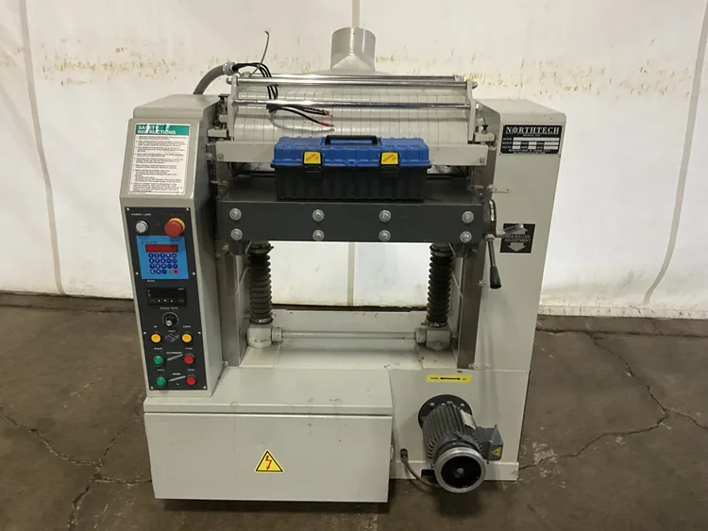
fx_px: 593
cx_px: 354
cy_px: 266
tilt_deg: -22.9
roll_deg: -1.8
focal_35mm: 29
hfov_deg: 61.6
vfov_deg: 48.3
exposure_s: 1/60
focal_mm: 3
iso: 250
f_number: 1.8
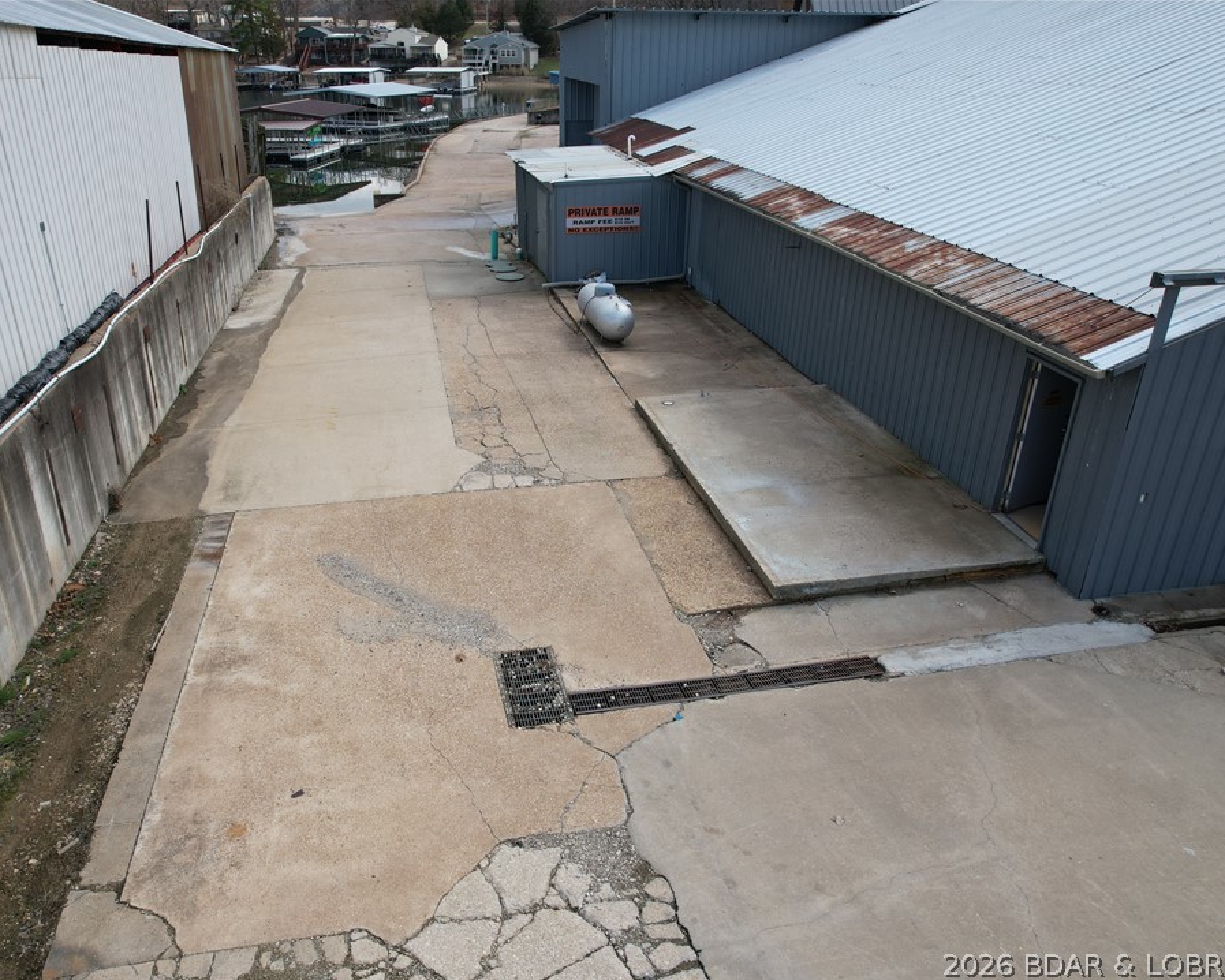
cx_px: 557
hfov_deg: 68.0
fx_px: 907
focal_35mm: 25
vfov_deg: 56.8
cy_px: 493
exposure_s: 1/1250
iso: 100
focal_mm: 8.38
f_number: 2.8
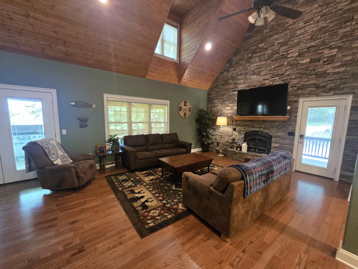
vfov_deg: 89.9
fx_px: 134
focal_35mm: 13
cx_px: 179
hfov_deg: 106.2
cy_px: 134
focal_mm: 2.2
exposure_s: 1/60
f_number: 2.2
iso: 1250
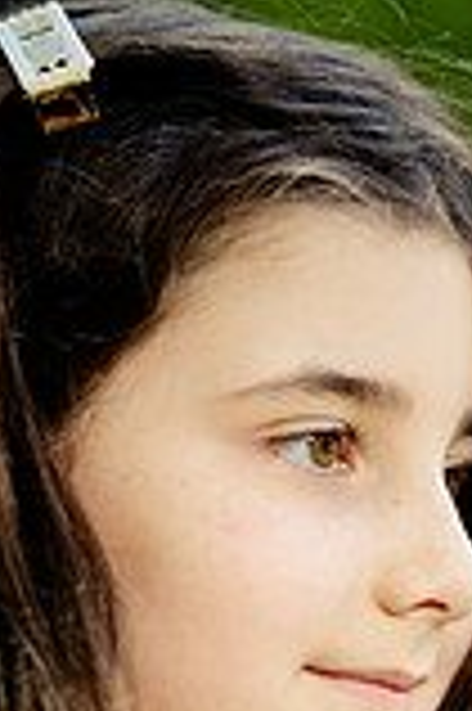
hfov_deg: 5.7
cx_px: 279
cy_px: 900
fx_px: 4769
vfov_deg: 8.4
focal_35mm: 242
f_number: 1.8
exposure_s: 1/200
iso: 50
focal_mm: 85
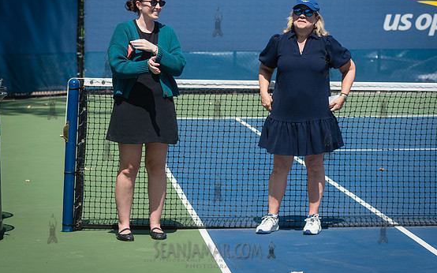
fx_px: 1691
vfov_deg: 9.2
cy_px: 75
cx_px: 155
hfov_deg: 14.7
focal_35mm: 142
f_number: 4.5
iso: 200
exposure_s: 1/1600
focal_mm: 92
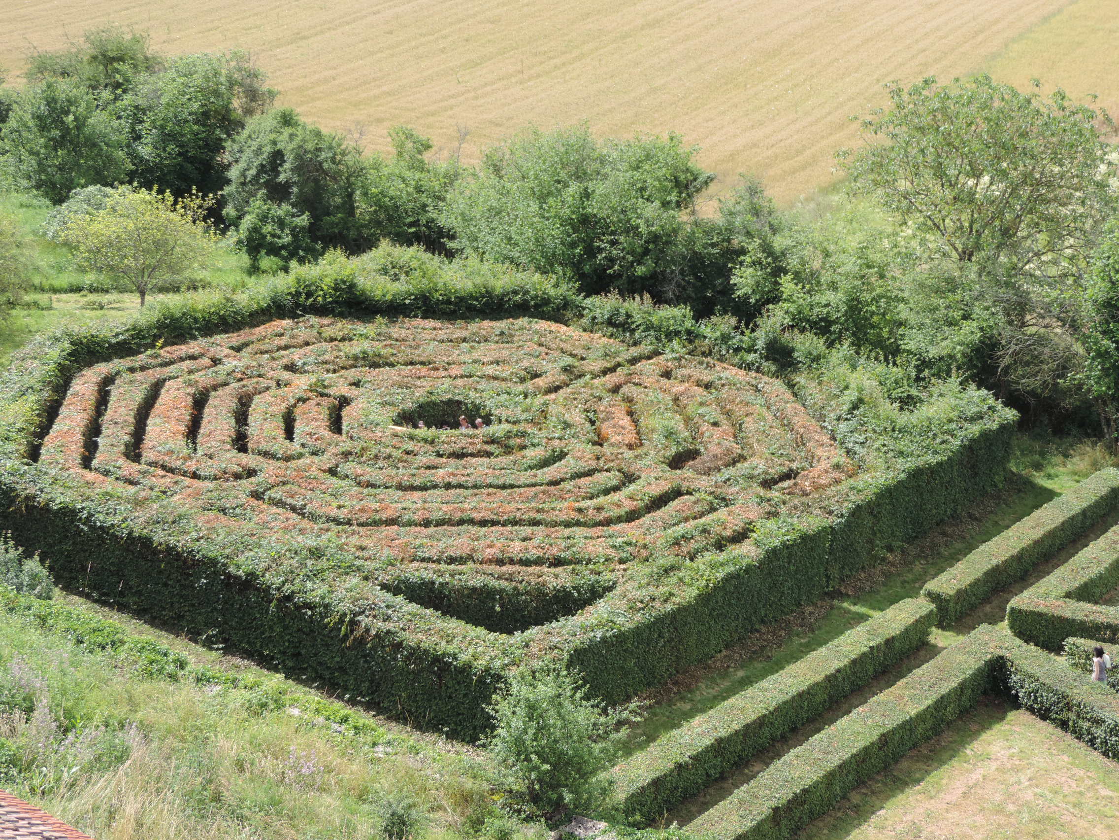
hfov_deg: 32.2
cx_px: 560
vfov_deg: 24.4
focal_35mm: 60
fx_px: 1940
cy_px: 420
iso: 80
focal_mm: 10.7
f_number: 3.7
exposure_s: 1/320
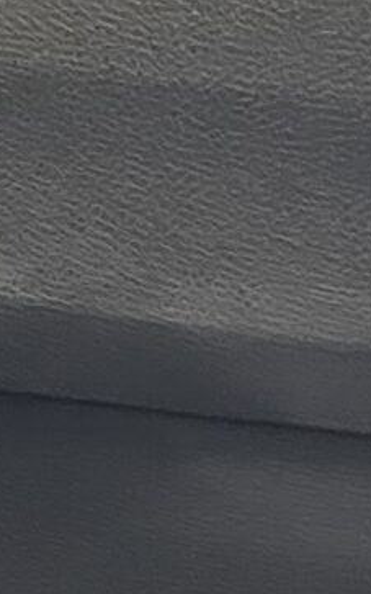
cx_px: -11
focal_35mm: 172
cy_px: 833
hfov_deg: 7.6
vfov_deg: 11.7
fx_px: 2781
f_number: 1.7
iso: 1000
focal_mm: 6.3
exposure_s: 1/24
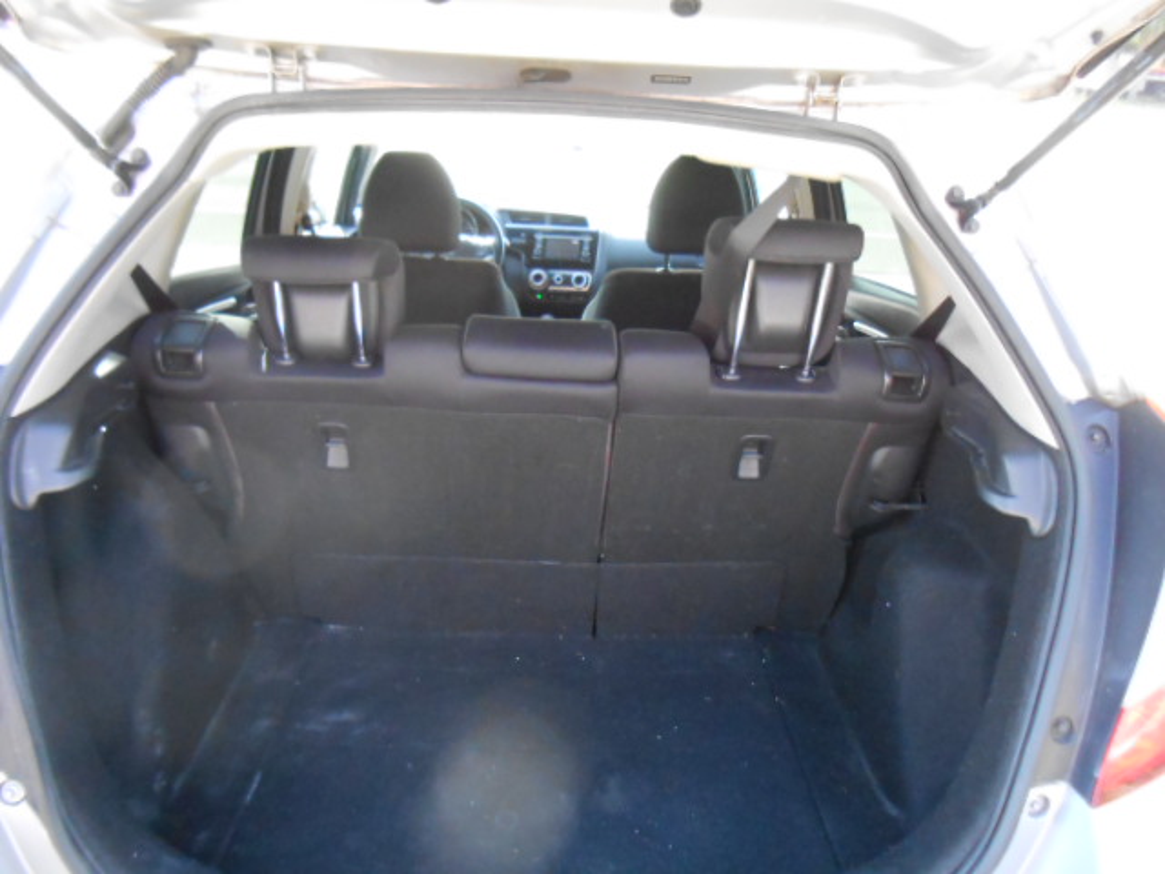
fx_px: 875
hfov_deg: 67.3
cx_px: 582
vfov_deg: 53.1
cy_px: 437
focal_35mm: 26
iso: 640
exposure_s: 1/125
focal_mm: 4.6
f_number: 3.5
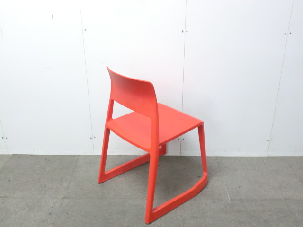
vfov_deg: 37.7
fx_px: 333
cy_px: 114
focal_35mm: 38
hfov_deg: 49.0
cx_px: 152
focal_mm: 6.9
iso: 800
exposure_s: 1/30
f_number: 3.9
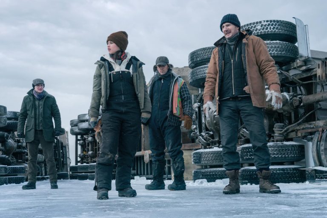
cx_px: 164
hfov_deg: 58.7
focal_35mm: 32
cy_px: 109
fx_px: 291
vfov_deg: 41.1
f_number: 8
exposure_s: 1/1000
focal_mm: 32
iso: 800
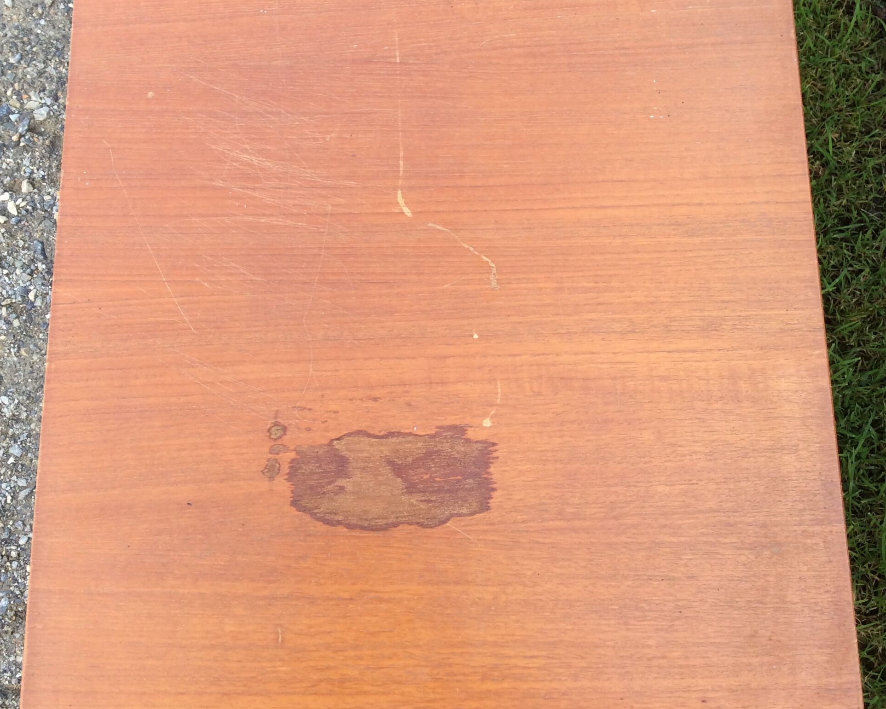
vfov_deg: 35.5
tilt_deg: -76.8
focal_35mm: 42
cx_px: 441
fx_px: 1101
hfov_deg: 43.8
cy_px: 278
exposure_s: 1/102
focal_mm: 3.3
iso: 32
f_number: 2.4
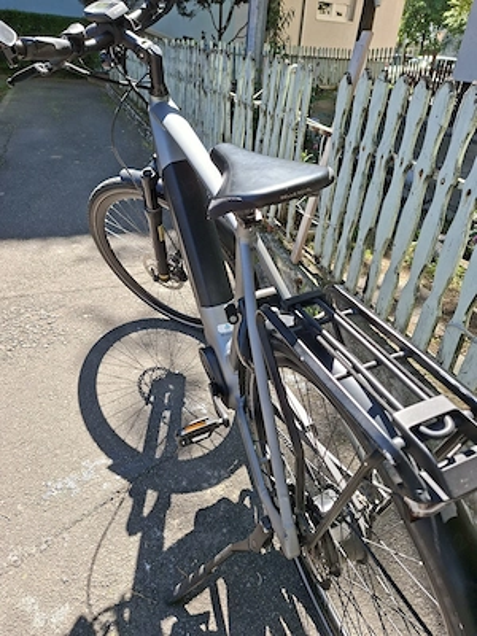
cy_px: 318
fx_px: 423
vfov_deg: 73.9
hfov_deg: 58.9
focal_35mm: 23
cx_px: 238
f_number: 1.8
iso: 50
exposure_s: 1/833
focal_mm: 5.54
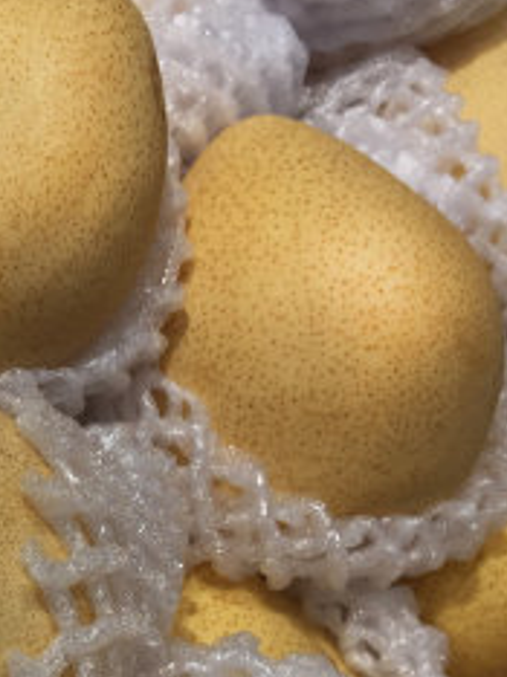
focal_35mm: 76
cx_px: -206
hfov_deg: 17.7
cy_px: 629
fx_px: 1487
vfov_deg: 24.8
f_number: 2.2
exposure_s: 1/175
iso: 32
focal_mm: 4.2
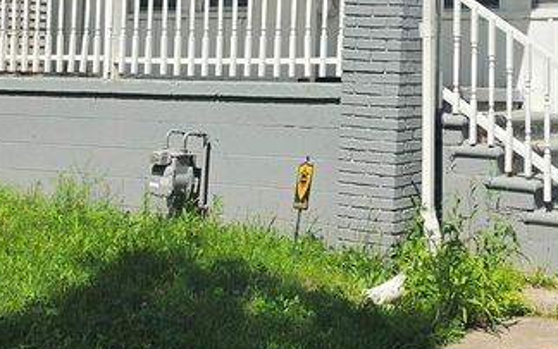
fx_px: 1172
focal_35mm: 77
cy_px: -41
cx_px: 388
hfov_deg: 26.6
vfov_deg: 16.4
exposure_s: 1/7939
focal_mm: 6.5
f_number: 1.4
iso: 50
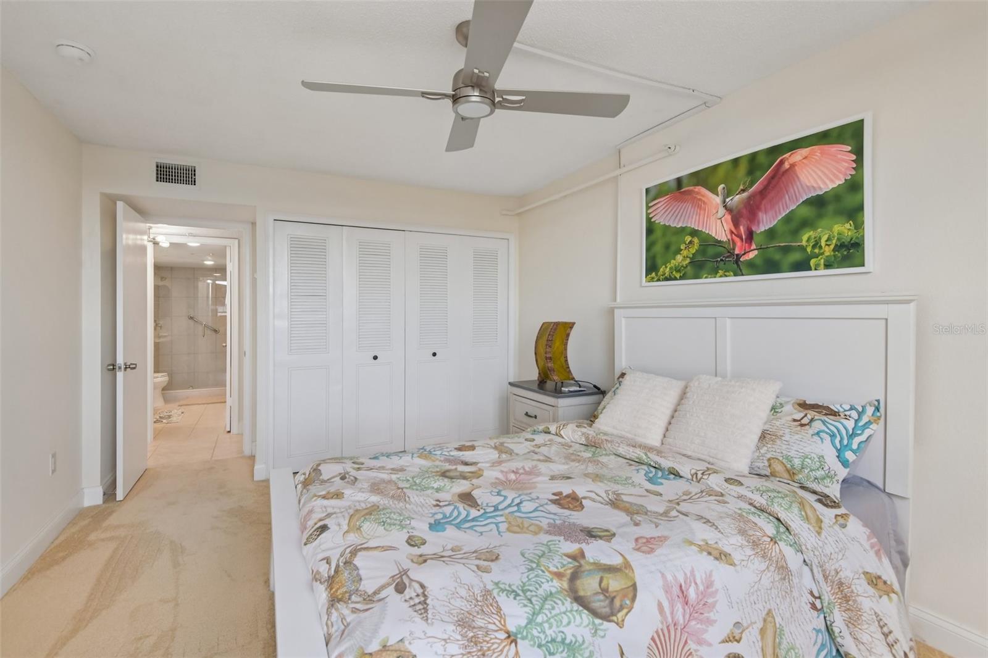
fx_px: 439
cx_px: 494
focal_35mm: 16
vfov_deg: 73.7
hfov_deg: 96.7
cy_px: 329
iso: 400
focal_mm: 16
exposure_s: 1/40
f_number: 8
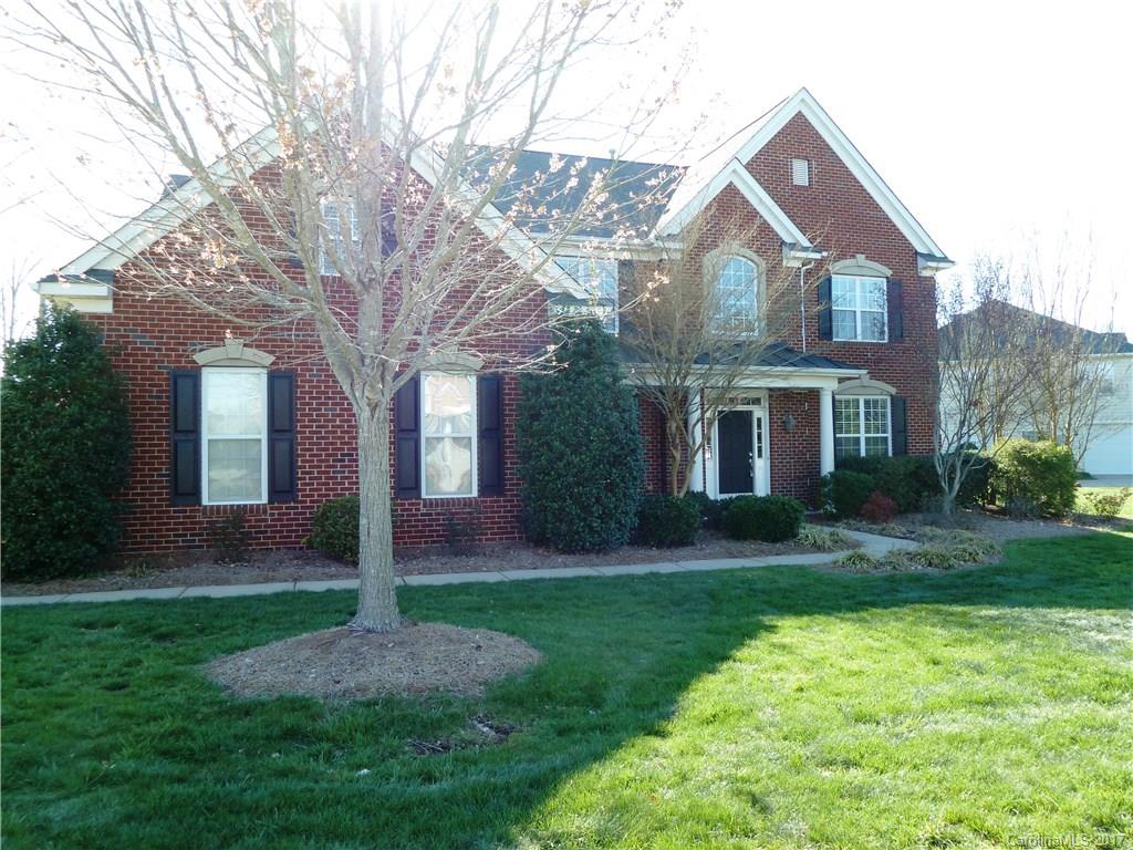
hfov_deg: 69.4
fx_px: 818
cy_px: 425
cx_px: 566
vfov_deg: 54.9
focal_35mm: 25
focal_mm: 4.1
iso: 100
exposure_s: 1/200
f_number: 3.5
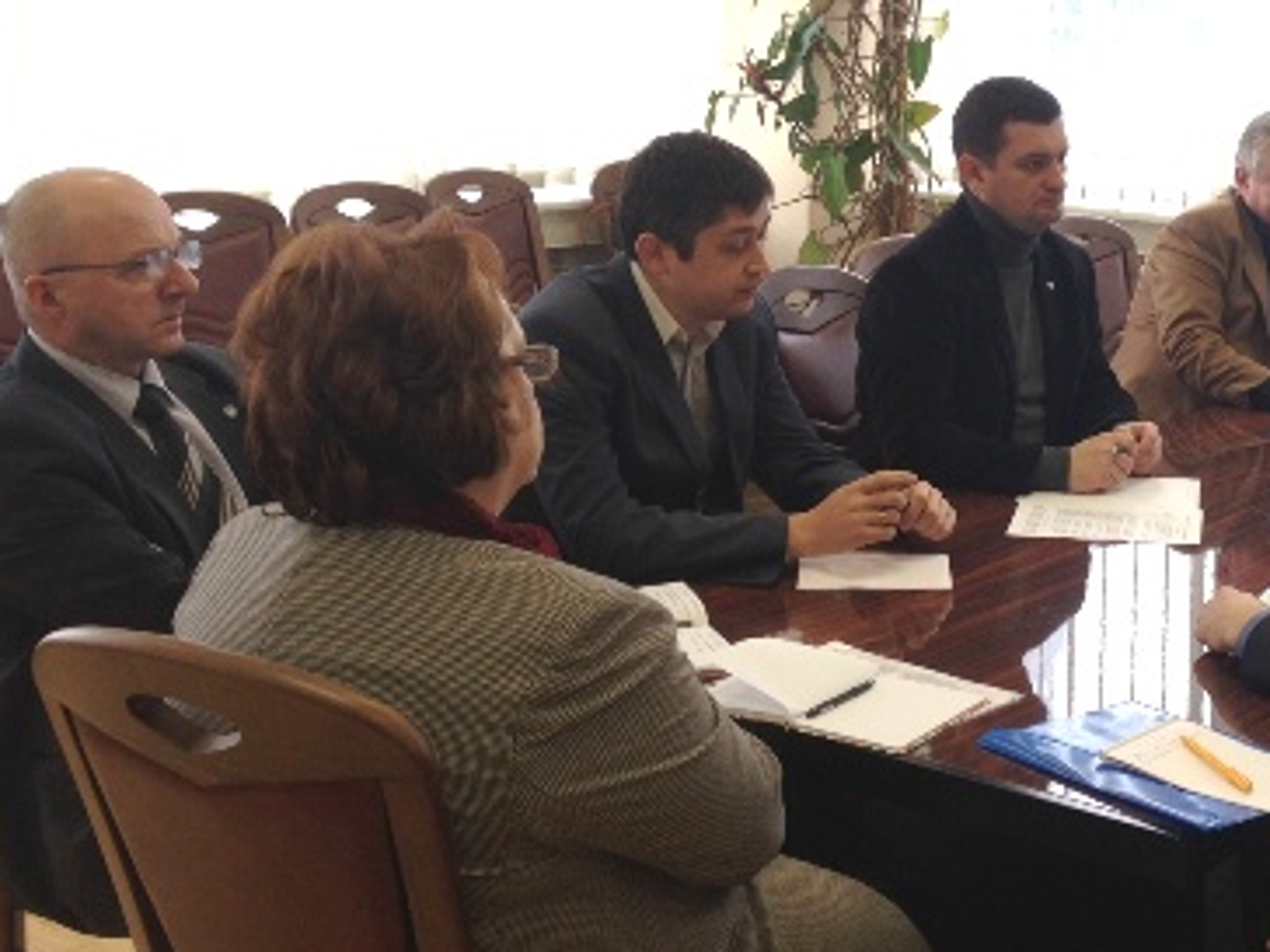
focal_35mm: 58
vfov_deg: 25.2
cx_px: 1075
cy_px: 352
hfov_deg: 32.0
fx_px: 2128
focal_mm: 4.12
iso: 64
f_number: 2.4
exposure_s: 1/50
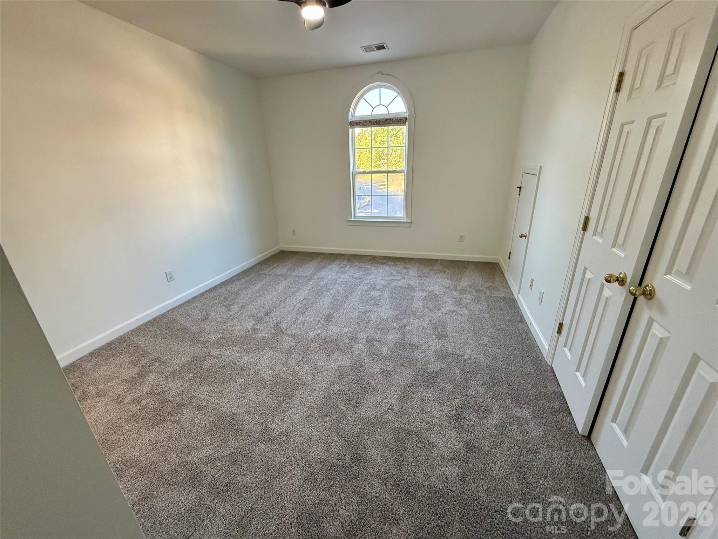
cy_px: 270
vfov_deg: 85.7
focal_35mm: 14
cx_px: 359
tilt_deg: -20.6
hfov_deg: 102.1
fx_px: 290
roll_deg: +2.3
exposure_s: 1/120
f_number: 2.2
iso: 320
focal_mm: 2.22
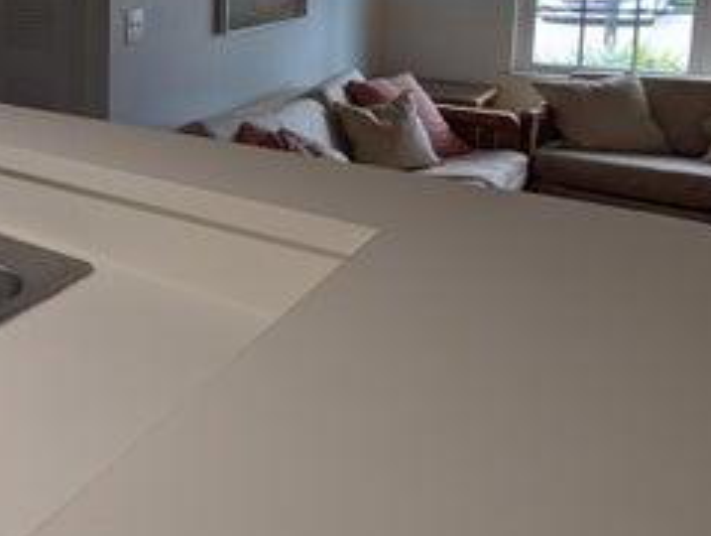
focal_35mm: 32
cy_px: 30
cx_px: -128
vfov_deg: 40.1
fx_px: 658
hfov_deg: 40.9
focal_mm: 2.02
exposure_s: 1/60
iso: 57
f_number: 1.7
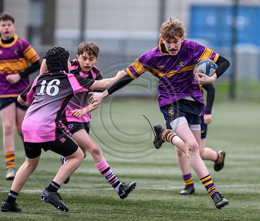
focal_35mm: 467
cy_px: 110
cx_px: 166
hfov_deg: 4.0
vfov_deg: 3.4
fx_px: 3687
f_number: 3.5
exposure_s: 1/2500
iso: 500
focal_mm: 400
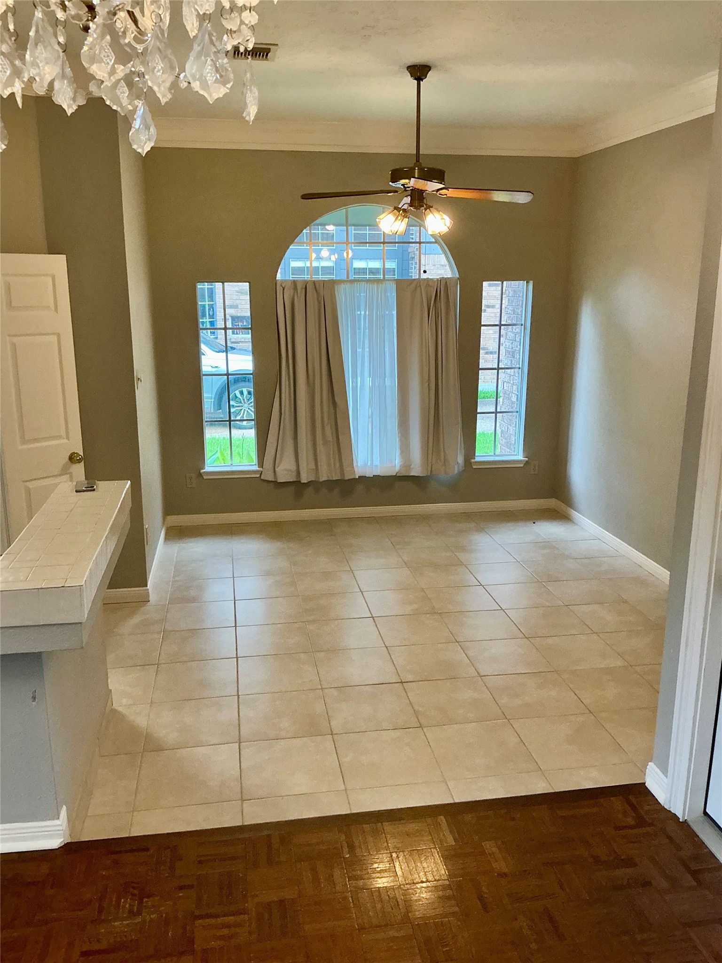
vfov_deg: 61.7
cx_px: 361
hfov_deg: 48.2
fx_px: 806
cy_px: 482
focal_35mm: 29
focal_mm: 3
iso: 125
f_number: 1.8
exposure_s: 1/60
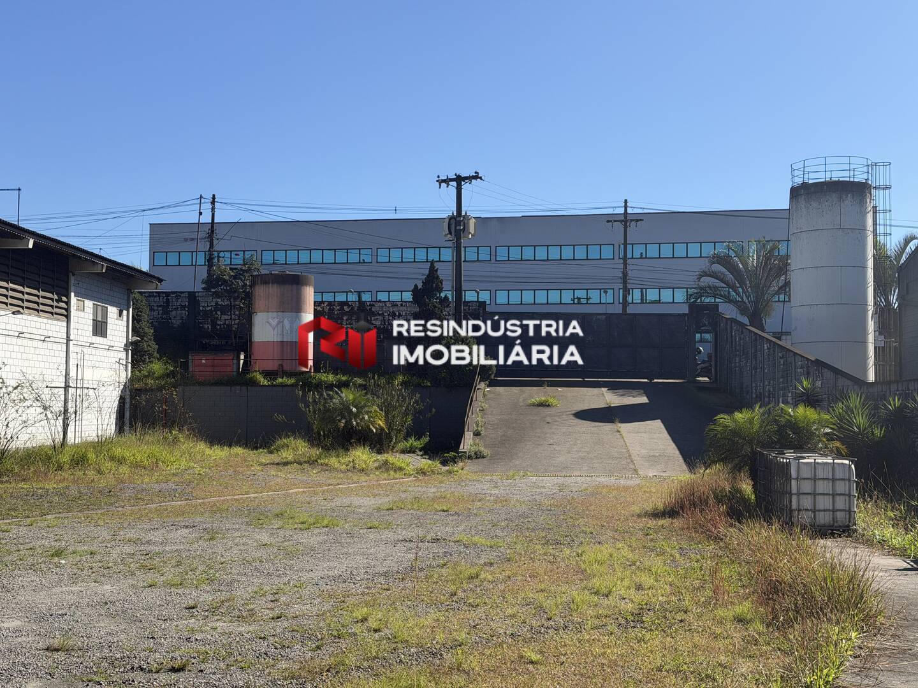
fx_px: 1273
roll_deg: -0.6
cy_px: 344
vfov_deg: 30.3
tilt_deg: +3.3
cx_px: 459
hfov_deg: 39.7
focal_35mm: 48
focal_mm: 6.76
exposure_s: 1/3891
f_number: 1.78
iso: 64
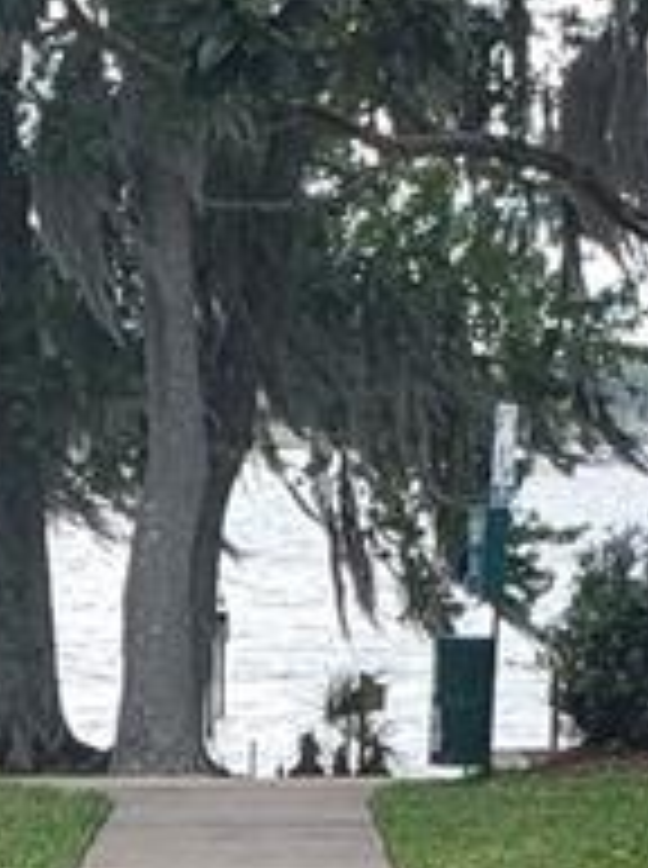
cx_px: -63
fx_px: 4057
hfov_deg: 9.1
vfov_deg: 11.5
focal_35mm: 162
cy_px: 1435
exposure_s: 1/314
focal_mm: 4.3
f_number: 2.4
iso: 50
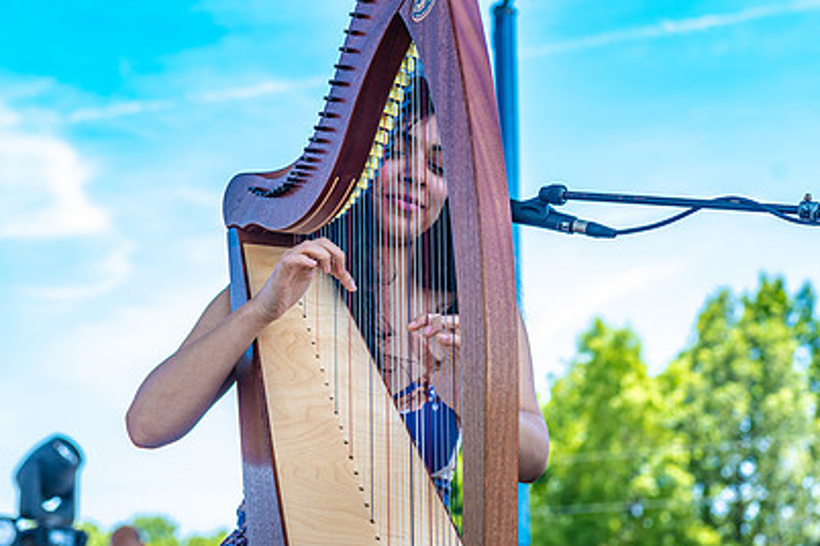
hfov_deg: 20.2
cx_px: 414
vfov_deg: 13.5
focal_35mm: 101
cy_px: 156
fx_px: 2300
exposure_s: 1/160
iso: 100
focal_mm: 70
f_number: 5
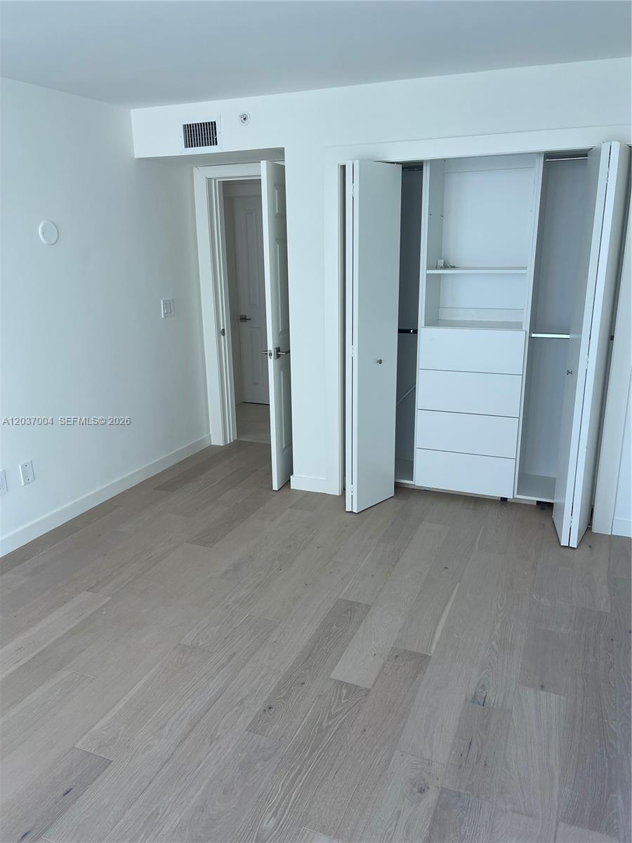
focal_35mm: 25
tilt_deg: -15.5
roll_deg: +1.0
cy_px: 422
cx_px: 316
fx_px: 609
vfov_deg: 69.4
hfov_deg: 54.9
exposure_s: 1/121
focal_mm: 5.1
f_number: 1.6
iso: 64
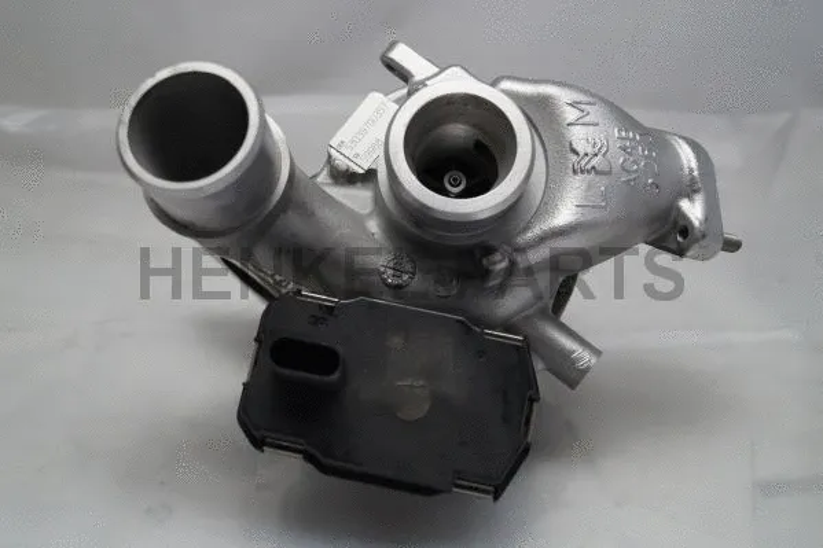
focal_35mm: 45
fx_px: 1028
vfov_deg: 29.8
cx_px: 412
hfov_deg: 43.6
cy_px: 274
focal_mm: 30
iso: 800
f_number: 4.5
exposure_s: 1/160
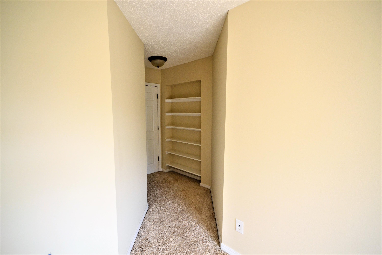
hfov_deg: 92.4
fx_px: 183
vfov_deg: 69.7
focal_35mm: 17
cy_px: 128
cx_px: 191
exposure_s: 1/60
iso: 560
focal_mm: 11.5
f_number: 8
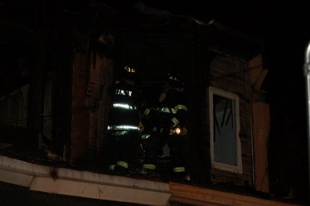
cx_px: 155
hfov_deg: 24.6
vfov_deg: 16.5
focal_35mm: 82
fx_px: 710
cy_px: 103
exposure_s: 1/60
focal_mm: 55
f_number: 5.6
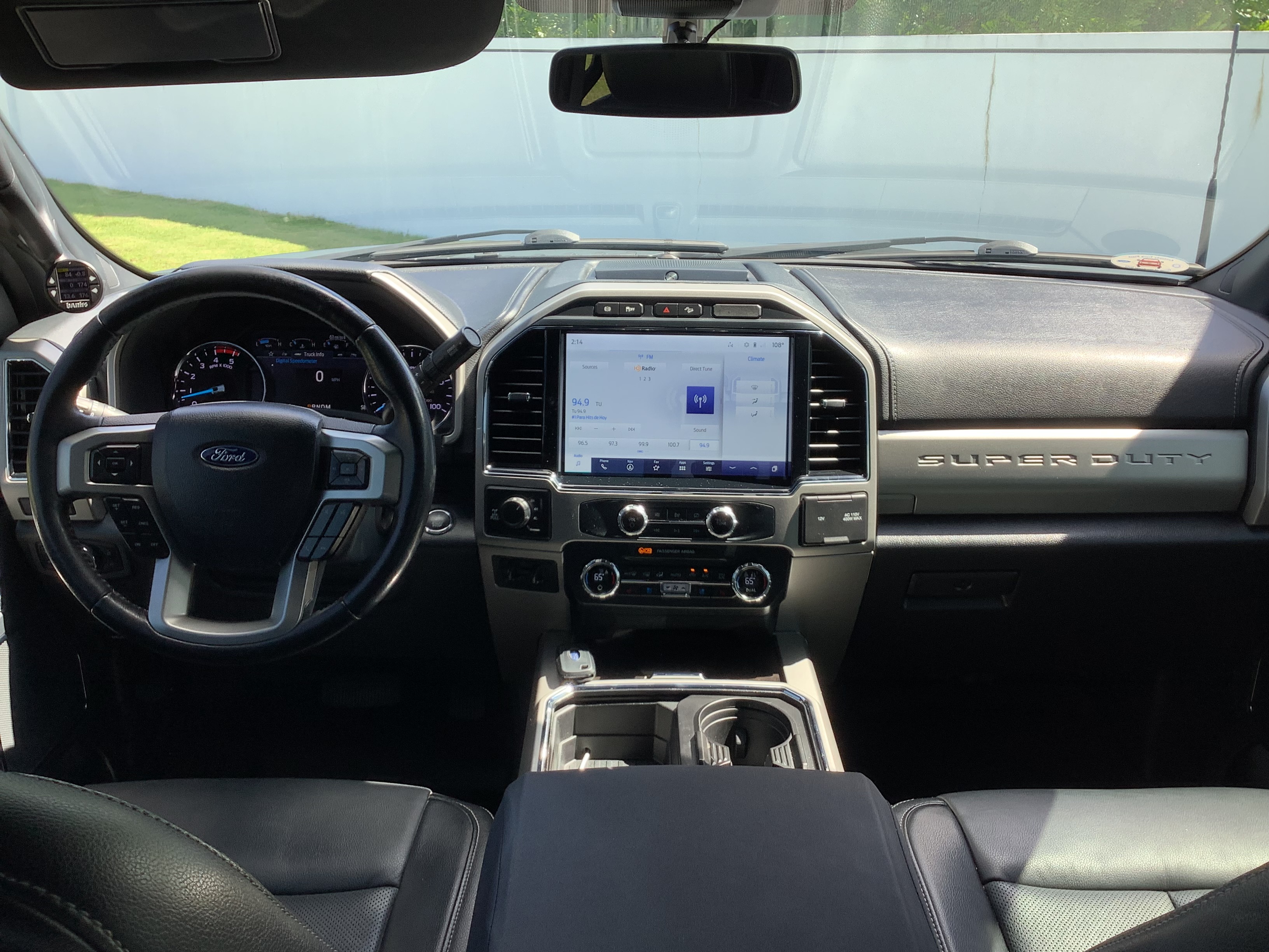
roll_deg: -0.9
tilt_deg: -20.6
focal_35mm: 31
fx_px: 1136
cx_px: 634
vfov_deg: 45.4
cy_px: 476
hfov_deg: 58.4
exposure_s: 1/124
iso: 25
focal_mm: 3.3
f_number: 2.4
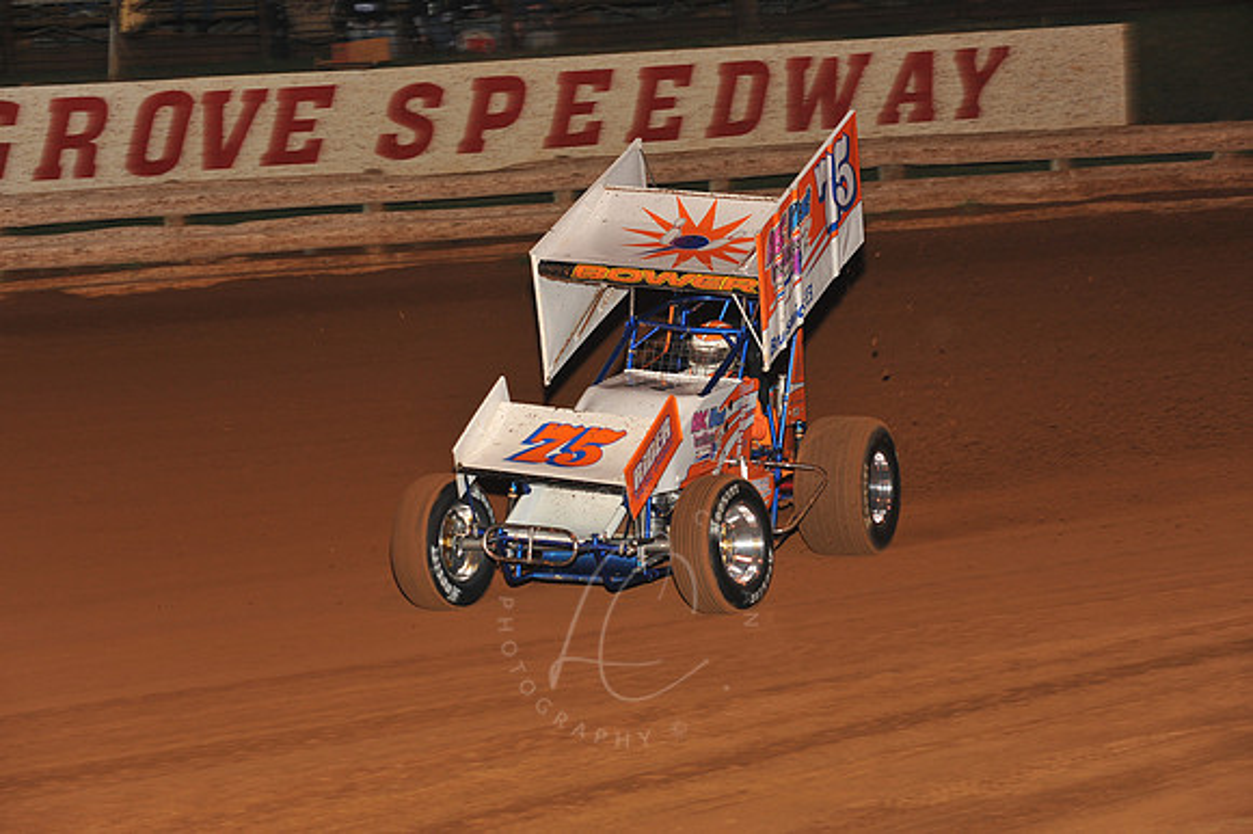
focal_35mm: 105
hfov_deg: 19.5
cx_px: 626
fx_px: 3652
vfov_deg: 13.0
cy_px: 417
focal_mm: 105
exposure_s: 1/250
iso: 800
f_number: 6.3
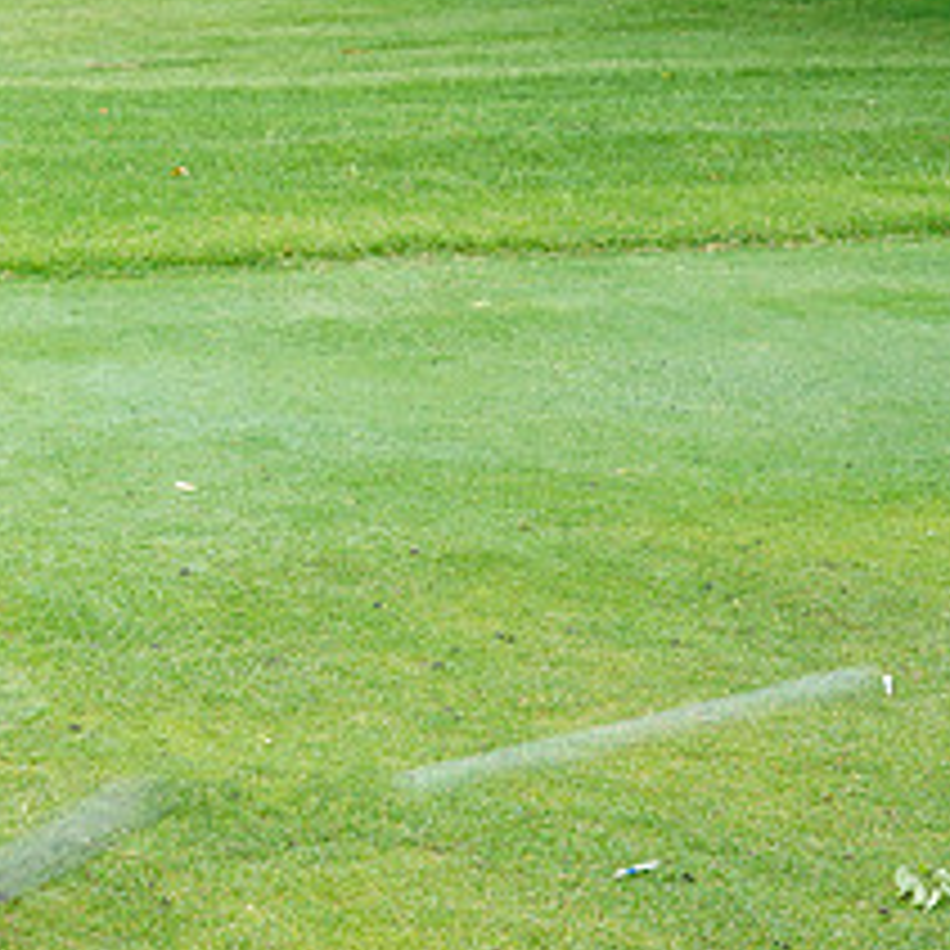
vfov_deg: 17.7
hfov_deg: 16.6
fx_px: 3043
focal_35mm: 98
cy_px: 295
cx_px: -338
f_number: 7.1
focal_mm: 42
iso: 160
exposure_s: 1/100
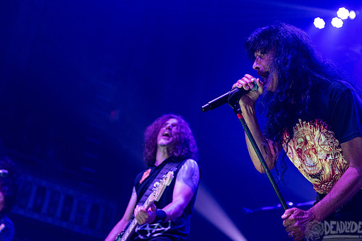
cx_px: 181
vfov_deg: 20.3
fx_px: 674
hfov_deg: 30.1
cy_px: 107
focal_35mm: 67
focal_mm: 58
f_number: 3.2
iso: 2500
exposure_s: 1/640
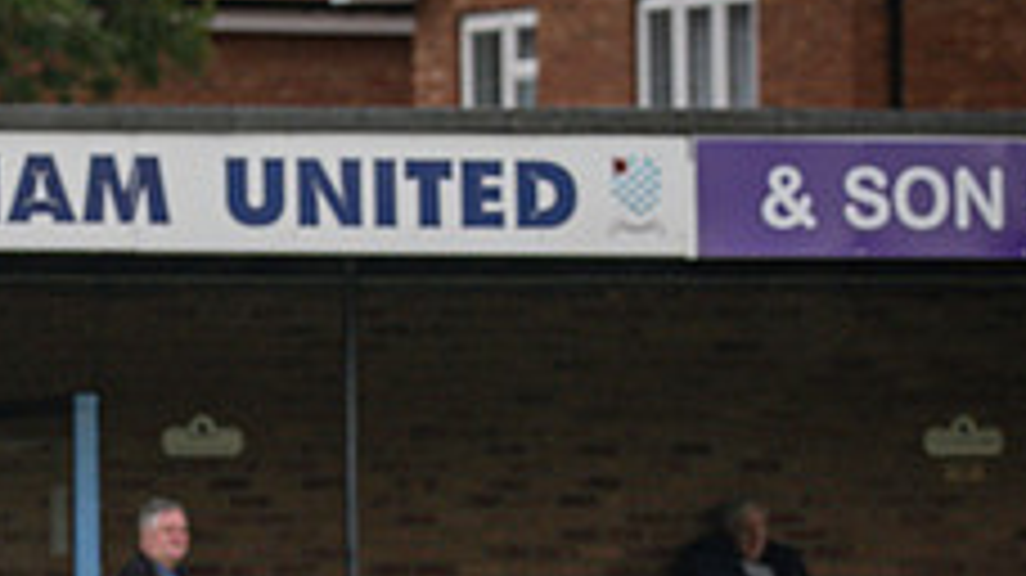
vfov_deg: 1.6
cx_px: 287
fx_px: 20395
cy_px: 773
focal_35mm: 750
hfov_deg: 2.9
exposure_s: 1/640
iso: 200
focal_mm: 135
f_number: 4
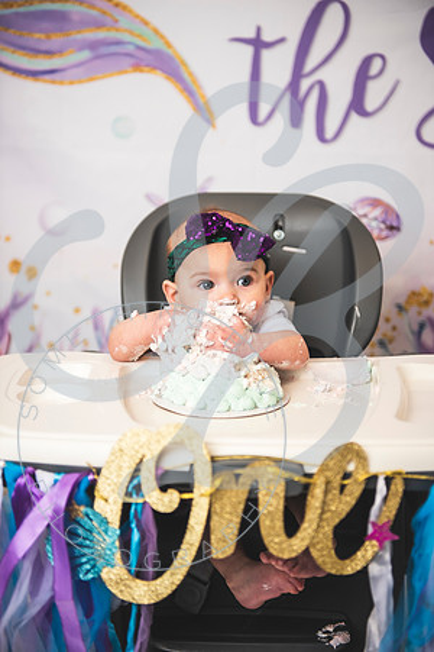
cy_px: 326
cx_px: 217
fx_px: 1013
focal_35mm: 56
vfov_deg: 35.6
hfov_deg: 24.2
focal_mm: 56
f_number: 2.8
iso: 250
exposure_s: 1/160
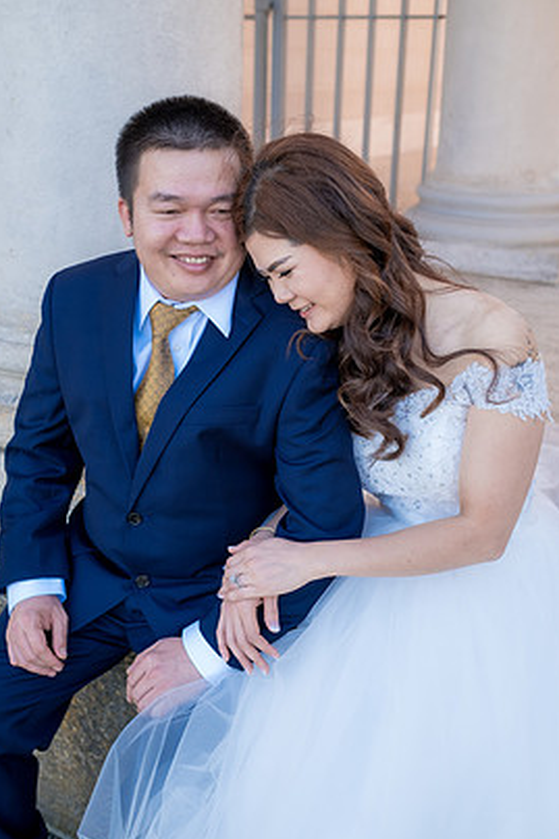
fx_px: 909
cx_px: 251
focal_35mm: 39
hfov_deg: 34.2
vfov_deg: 49.6
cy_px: 415
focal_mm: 23
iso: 200
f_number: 2.8
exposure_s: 1/320
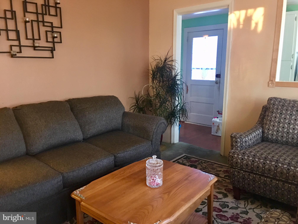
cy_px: 112
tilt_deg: -9.5
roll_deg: +0.2
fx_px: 250
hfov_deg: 61.7
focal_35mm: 29
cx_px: 149
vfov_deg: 48.2
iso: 80
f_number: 2.2
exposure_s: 1/4
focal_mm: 4.15
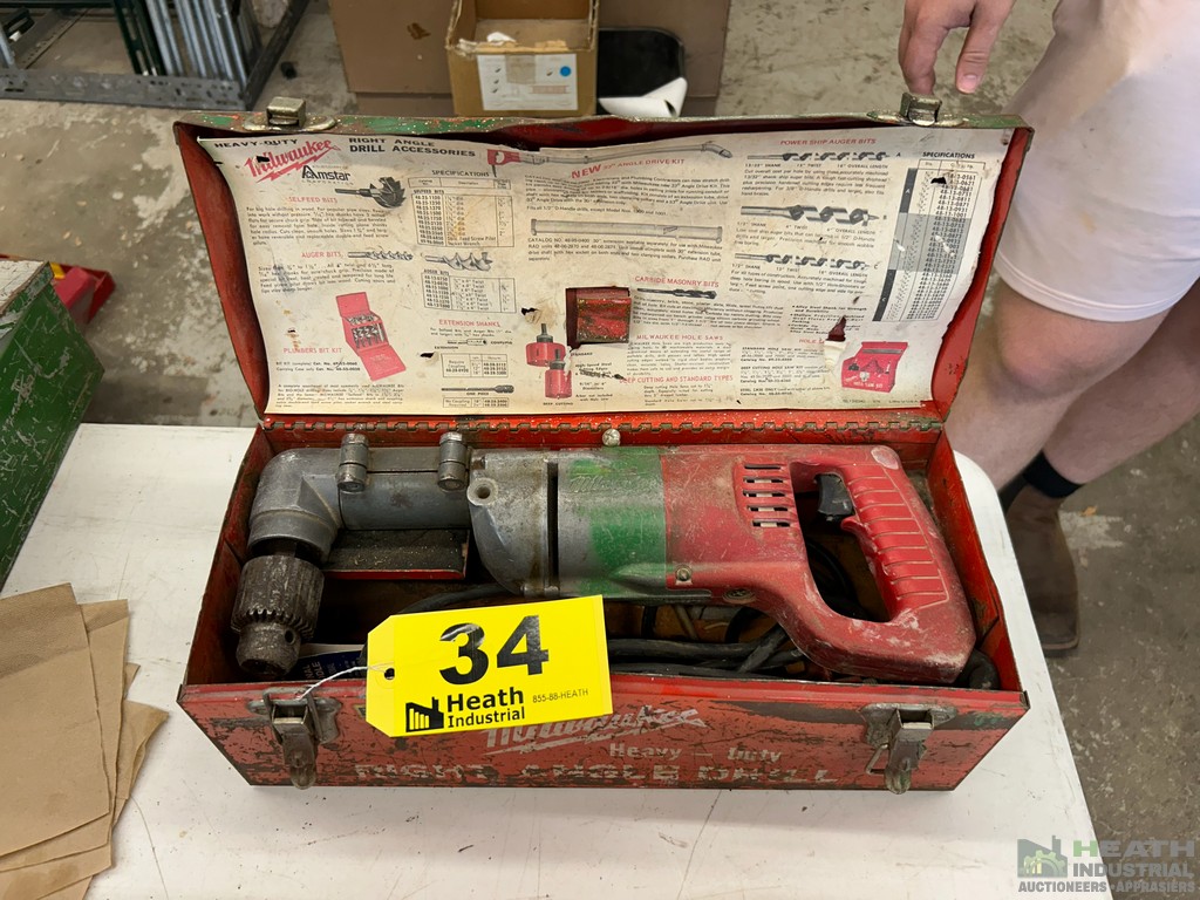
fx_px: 901
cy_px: 450
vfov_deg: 53.1
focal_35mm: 26
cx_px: 600
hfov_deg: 67.3
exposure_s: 1/120
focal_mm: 5.7
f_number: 1.5
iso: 100
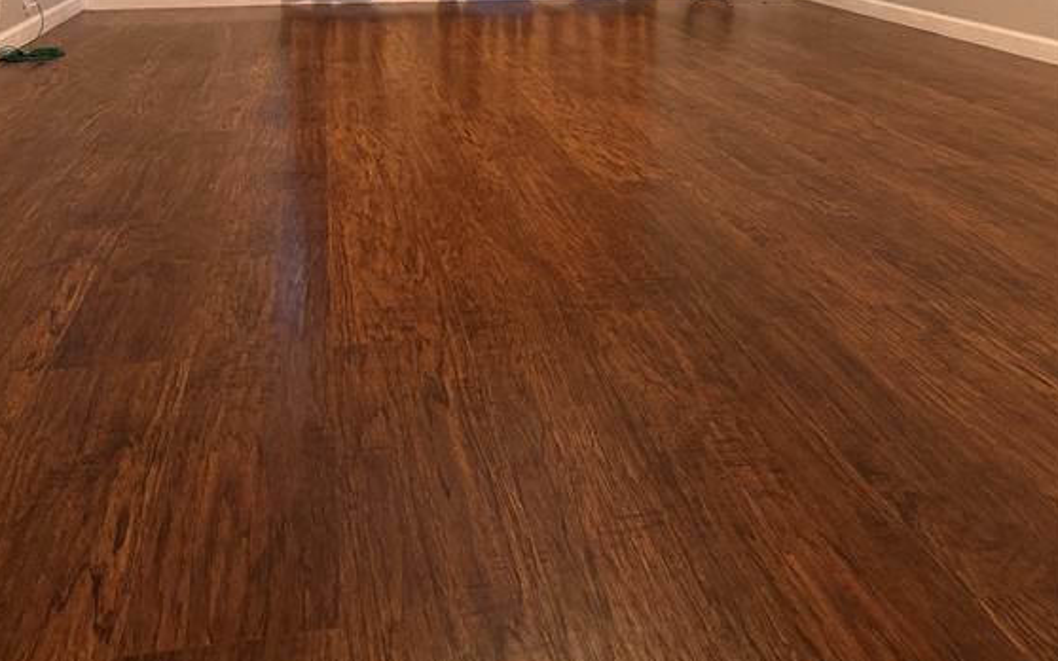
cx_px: 523
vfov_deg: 32.3
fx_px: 1009
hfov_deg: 55.3
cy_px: -53
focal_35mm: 35
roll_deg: -0.4
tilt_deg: -4.1
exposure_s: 1/60
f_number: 1.78
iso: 500
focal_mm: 6.76
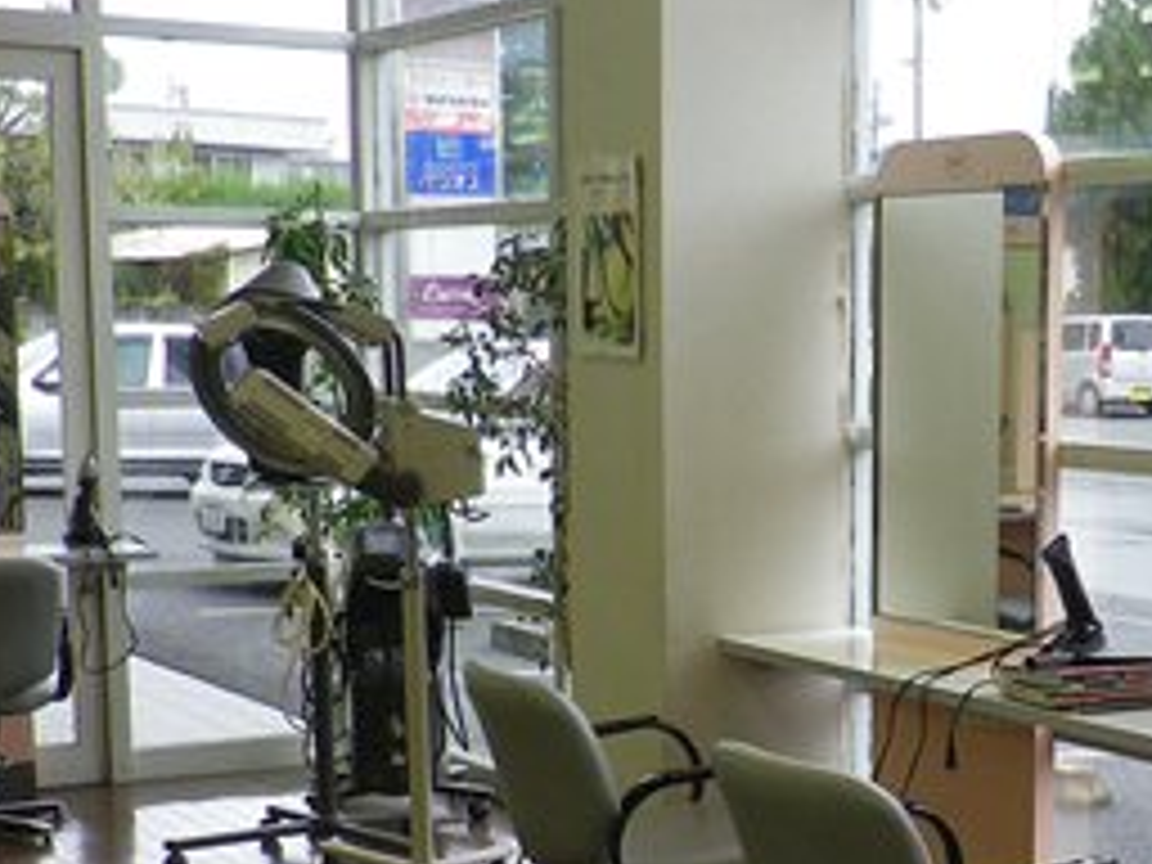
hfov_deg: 26.1
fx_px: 2429
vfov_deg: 20.0
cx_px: 970
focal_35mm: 73
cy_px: 675
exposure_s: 1/80
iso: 80
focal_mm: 5
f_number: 3.2
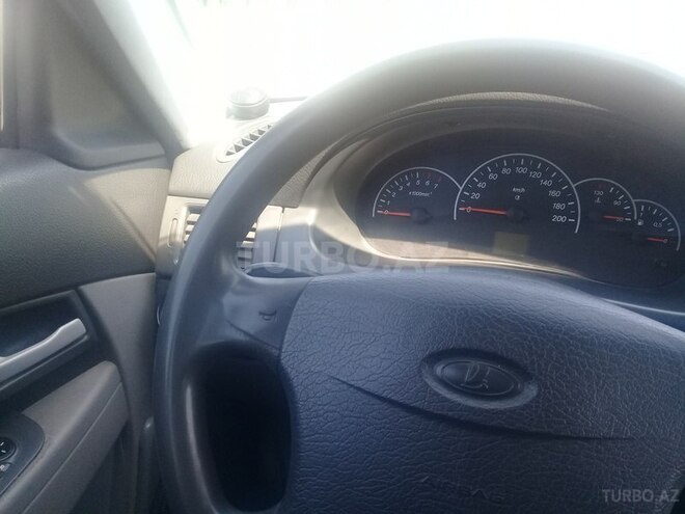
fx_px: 613
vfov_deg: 45.4
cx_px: 342
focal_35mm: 31
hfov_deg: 58.4
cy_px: 257
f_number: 2.2
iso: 64
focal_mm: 3.3
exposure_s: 1/100
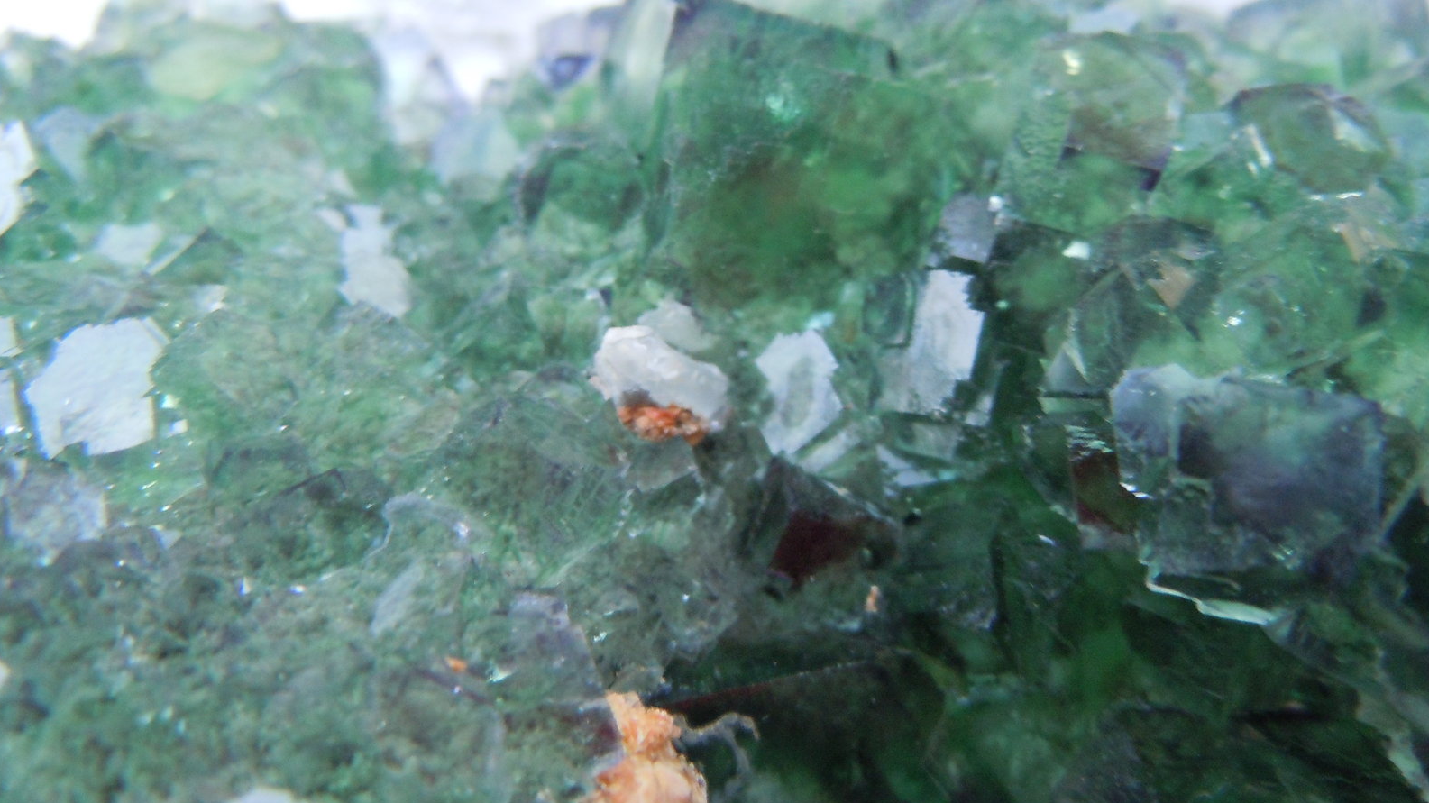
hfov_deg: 59.5
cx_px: 709
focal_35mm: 33
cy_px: 332
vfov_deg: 35.5
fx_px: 1250
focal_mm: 5.4
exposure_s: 1/10
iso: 400
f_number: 3.5
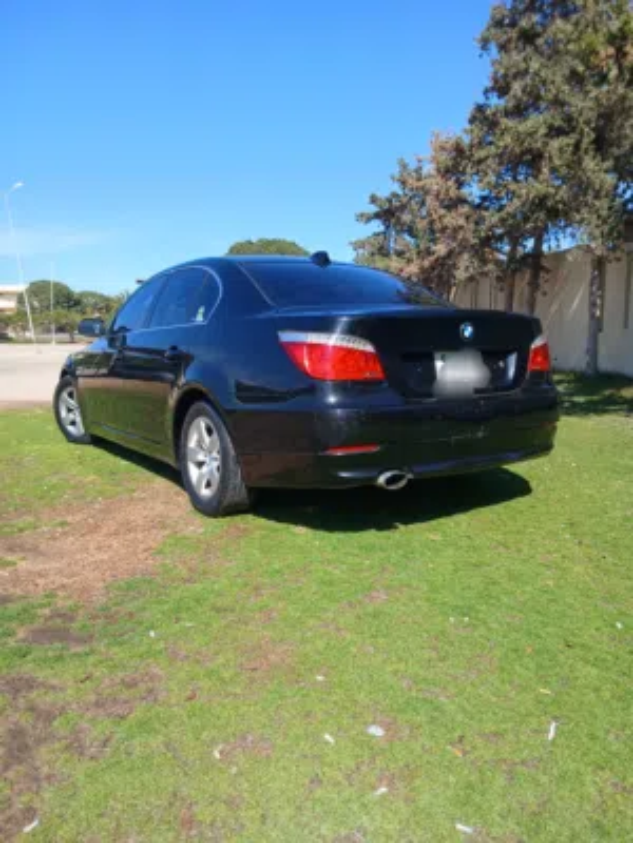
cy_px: 422
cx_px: 316
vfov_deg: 67.3
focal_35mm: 26
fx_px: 634
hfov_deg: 53.1
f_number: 1.8
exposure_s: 1/435
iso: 20
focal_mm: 3.98
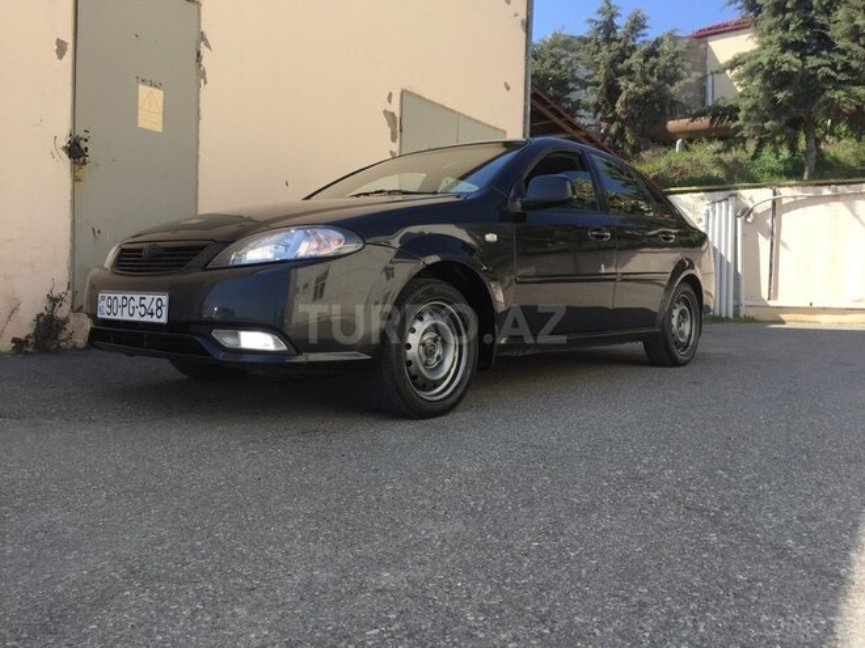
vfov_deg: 48.2
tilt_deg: -2.6
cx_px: 432
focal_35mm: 29
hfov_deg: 61.7
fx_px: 725
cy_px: 324
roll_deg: -0.7
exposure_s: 1/879
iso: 32
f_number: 2.2
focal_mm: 4.15
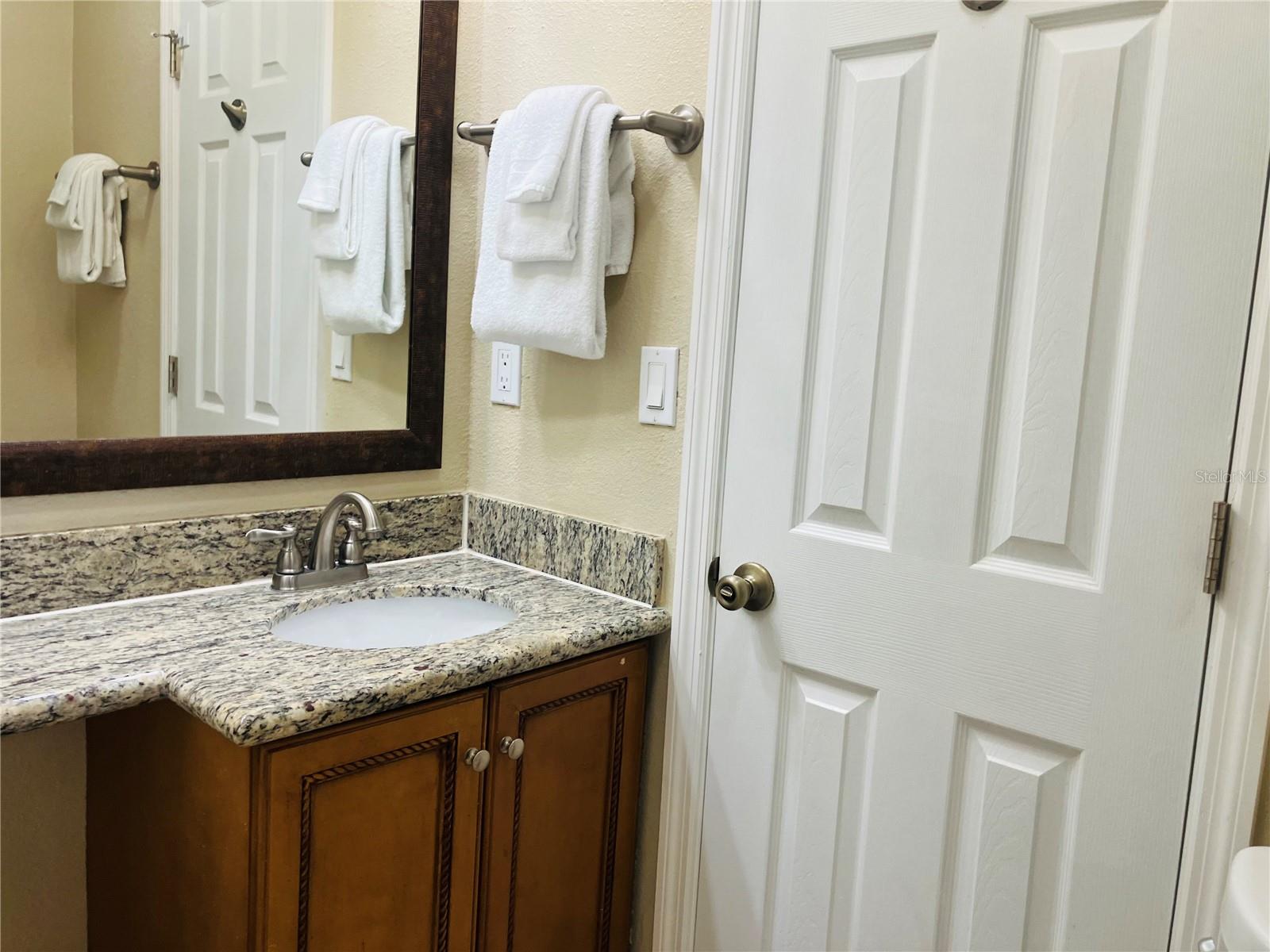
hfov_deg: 63.4
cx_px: 635
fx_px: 1027
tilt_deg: -6.5
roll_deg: -2.8
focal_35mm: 28
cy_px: 476
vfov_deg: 49.7
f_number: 1.8
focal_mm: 3.99
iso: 50
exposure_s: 1/60
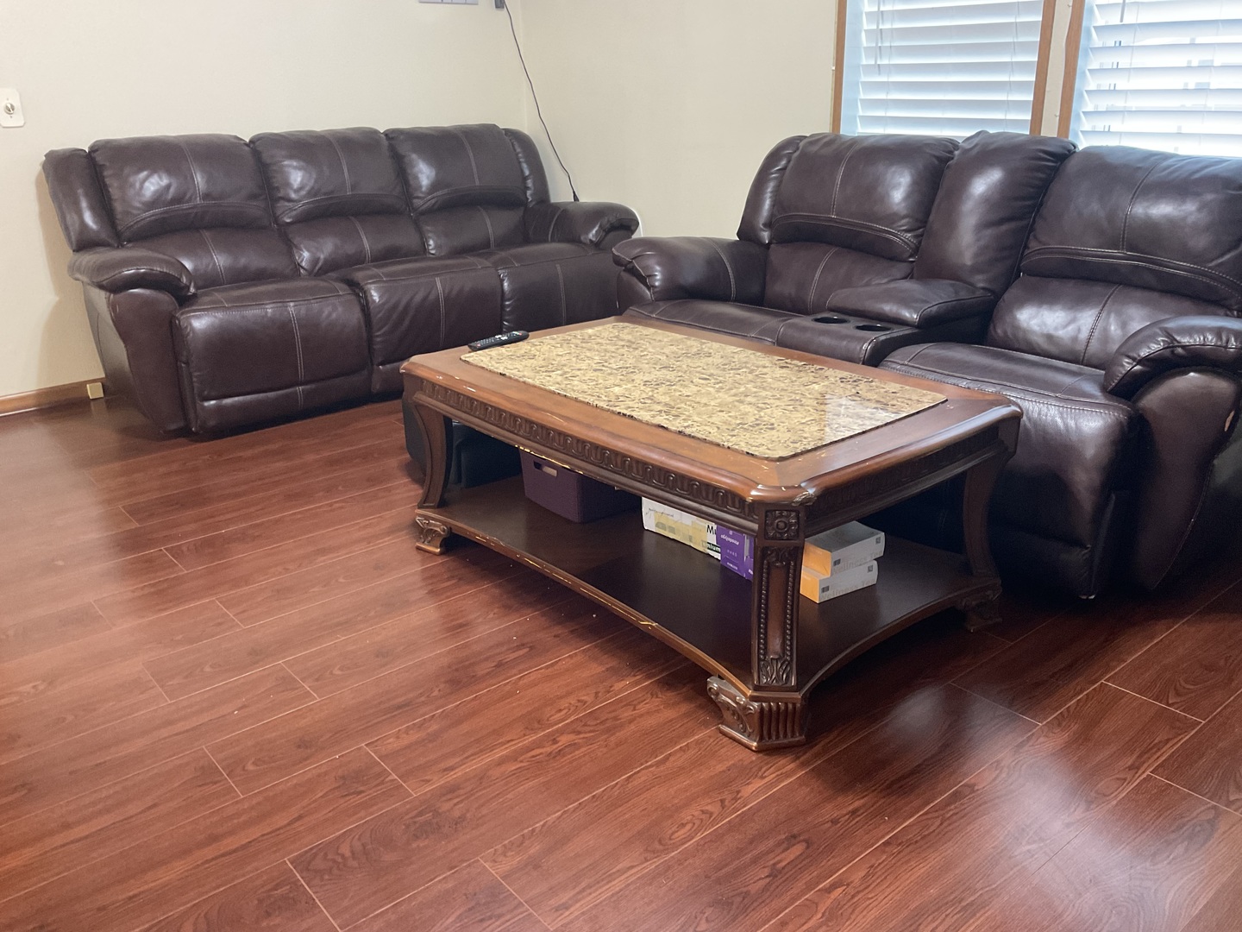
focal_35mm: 29
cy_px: 466
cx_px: 621
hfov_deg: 61.7
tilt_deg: -19.7
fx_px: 1041
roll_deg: +0.6
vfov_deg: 48.2
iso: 250
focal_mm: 3
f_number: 1.8
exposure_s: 1/40
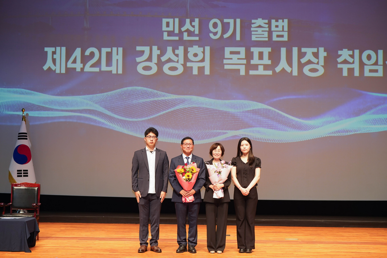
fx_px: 752
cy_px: 129
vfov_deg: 19.5
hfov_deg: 28.8
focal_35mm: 70
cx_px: 194
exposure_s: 1/160
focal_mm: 70
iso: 1000
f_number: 4
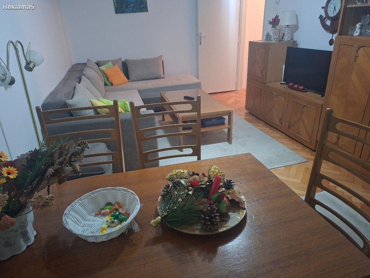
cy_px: 139
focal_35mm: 23
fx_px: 246
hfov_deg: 73.9
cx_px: 185
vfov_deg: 58.9
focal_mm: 5.54
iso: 500
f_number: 1.8
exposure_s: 1/25
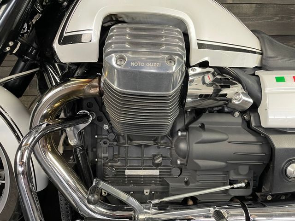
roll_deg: +0.6
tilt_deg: -8.9
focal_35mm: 26
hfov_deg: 67.3
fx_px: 222
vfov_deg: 53.1
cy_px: 110
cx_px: 148
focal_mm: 4.2
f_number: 1.6
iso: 200
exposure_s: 1/50
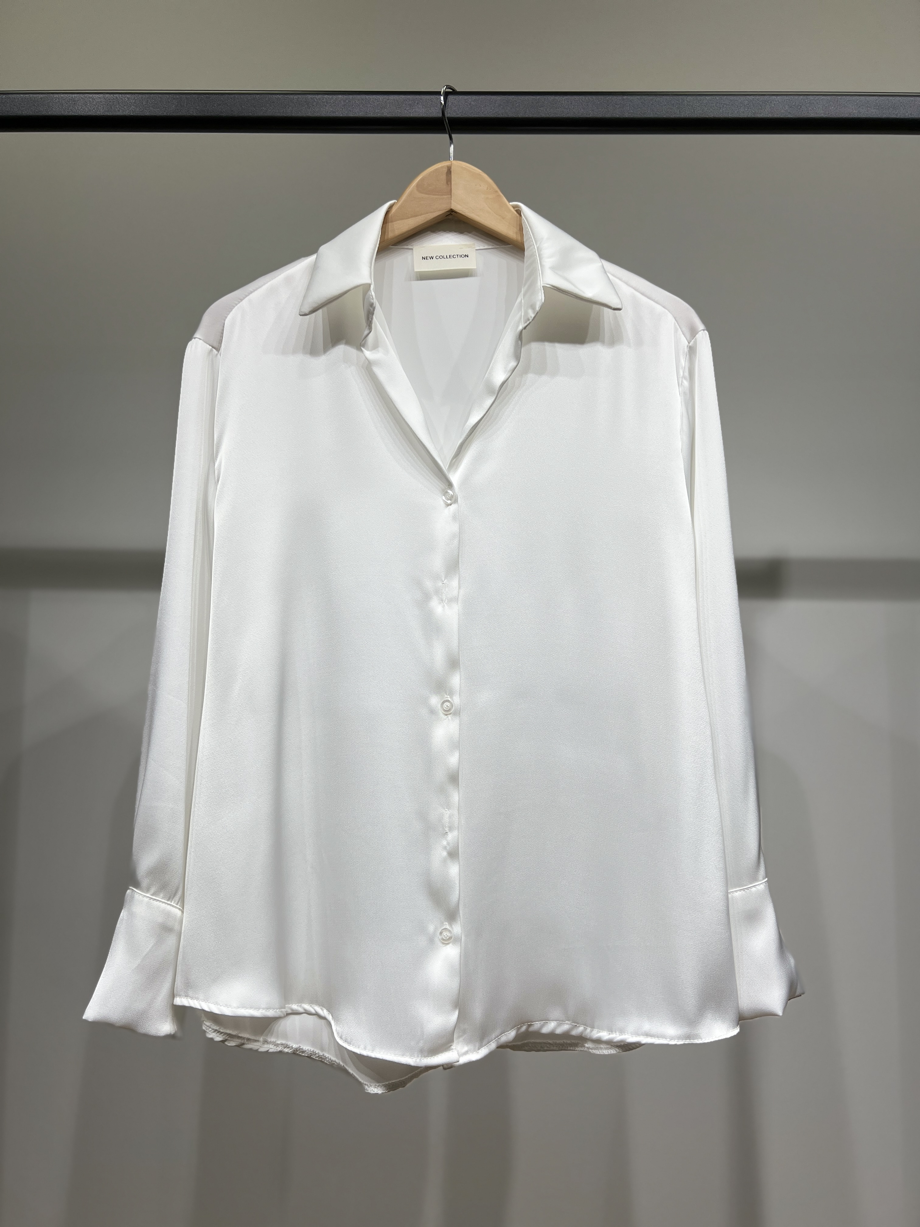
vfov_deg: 67.3
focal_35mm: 26
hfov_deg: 53.1
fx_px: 921
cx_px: 460
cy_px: 614
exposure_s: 1/1266
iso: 50
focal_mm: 5.7
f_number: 1.5
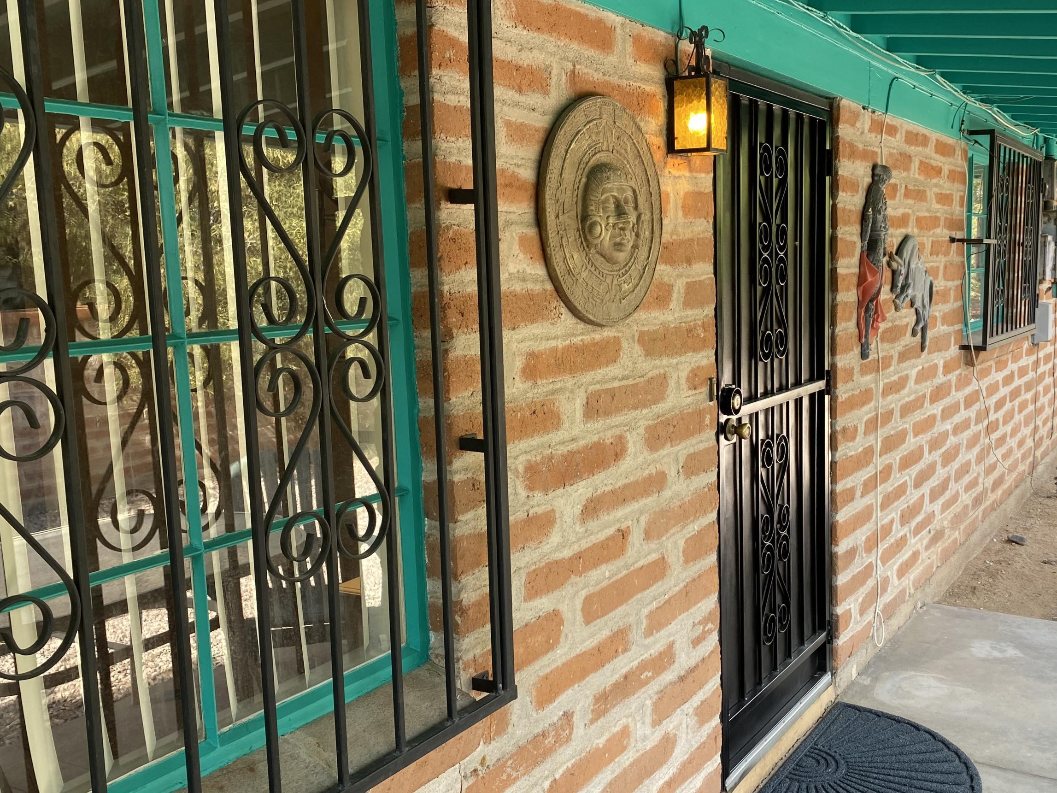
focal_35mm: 34
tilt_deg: -8.2
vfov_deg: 41.8
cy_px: 404
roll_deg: +1.0
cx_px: 656
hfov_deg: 53.4
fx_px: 1038
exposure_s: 1/122
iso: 32
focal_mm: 4.25
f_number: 1.8
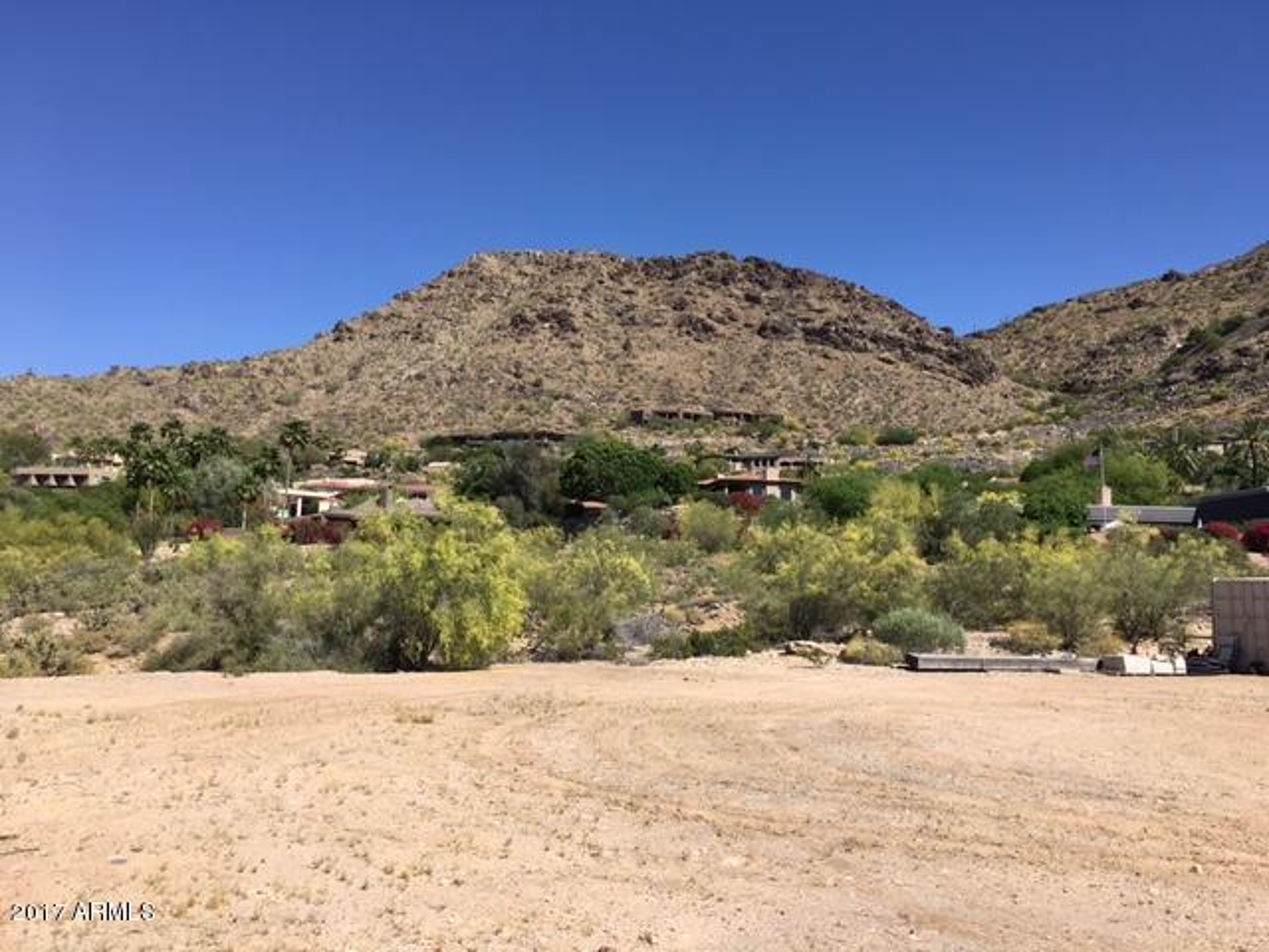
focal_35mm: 29
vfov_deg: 48.2
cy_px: 476
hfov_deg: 61.7
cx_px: 634
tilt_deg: +7.8
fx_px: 1063
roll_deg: -1.5
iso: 25
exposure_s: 1/1748
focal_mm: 4.15
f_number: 2.2
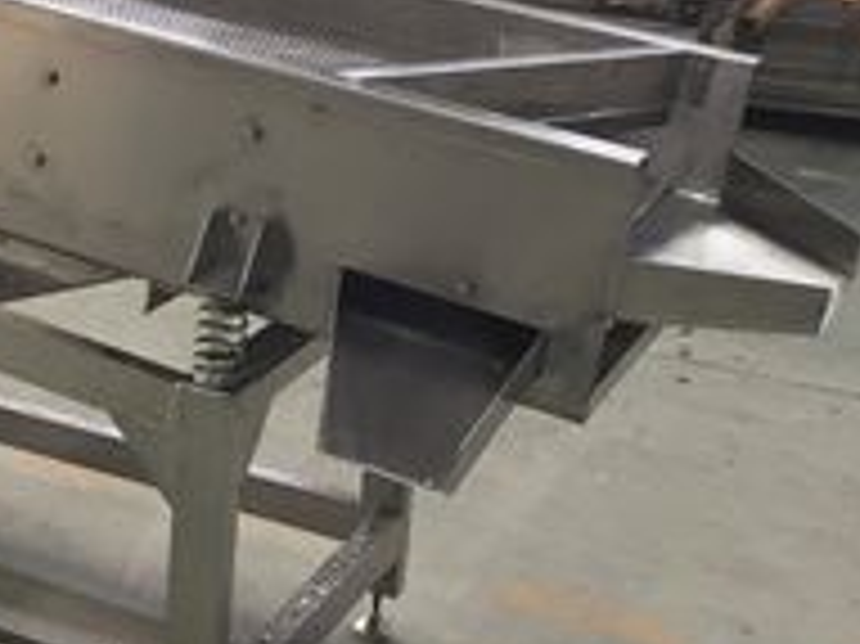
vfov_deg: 19.1
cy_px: 110
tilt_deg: -13.1
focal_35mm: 76
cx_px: -158
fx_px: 1887
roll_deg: -3.2
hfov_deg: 23.6
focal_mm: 4.15
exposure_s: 1/33
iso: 64
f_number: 2.2
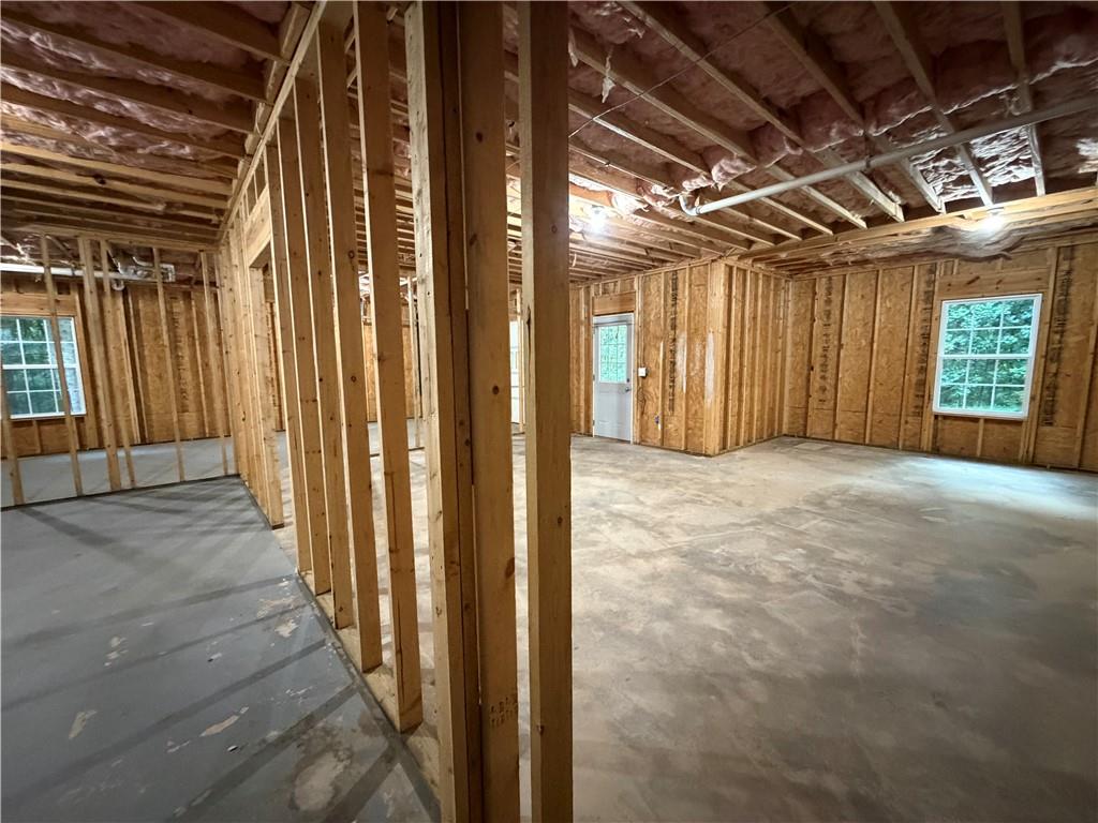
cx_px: 549
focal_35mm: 14
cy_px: 412
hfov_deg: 102.1
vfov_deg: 85.7
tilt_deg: -6.2
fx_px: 444
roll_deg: +0.9
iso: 1000
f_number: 2.2
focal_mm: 2.22
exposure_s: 1/40
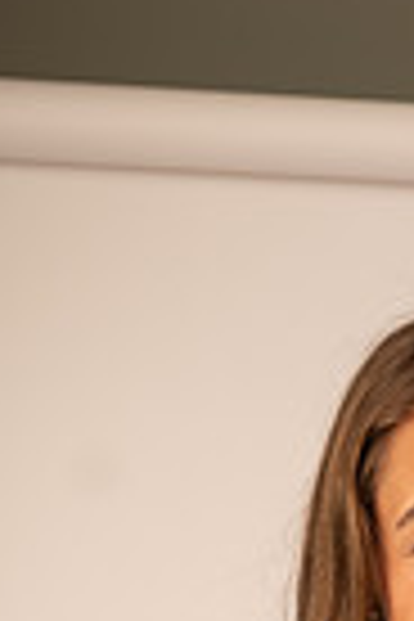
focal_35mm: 78
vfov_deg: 21.5
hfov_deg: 16.1
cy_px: 945
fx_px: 1345
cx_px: 603
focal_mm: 24
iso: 100
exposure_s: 1/160
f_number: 3.2
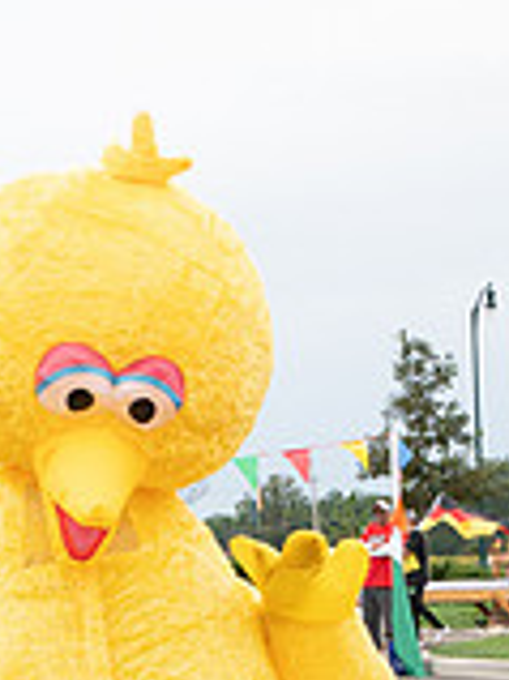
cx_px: 278
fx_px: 2611
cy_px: 766
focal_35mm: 133
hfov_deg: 11.1
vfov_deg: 14.5
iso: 640
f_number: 10
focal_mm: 38
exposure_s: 1/200
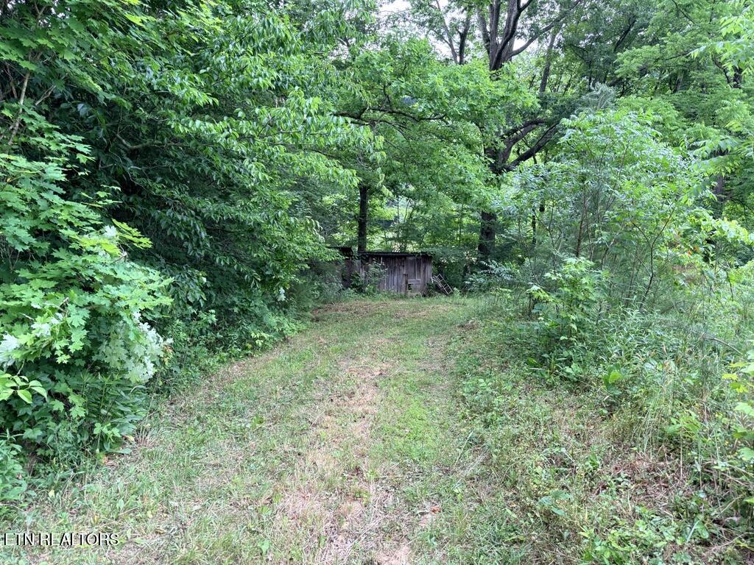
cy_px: 282
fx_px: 523
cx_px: 377
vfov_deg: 56.8
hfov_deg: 71.6
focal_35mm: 24
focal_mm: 6.76
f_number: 1.78
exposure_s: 1/121
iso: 100
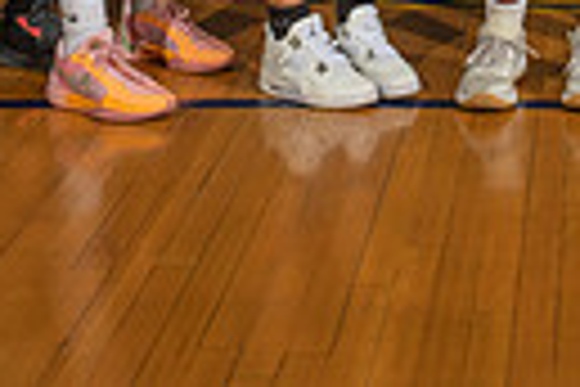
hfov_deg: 14.8
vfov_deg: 9.4
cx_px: 714
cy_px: -445
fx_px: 2159
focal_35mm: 134
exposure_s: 1/200
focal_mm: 26
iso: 160
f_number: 7.1
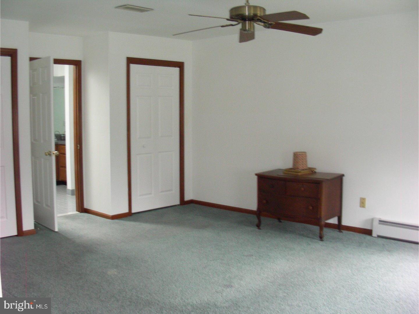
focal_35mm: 38
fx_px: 460
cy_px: 157
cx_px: 210
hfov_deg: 49.0
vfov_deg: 37.7
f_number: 3.5
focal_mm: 6.3
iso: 200
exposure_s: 1/17.6
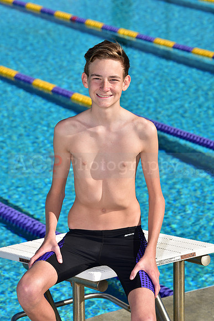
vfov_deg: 15.2
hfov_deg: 10.2
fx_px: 1203
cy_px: 160
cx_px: 107
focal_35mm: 135
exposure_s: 1/250
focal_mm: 135
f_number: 8
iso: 64
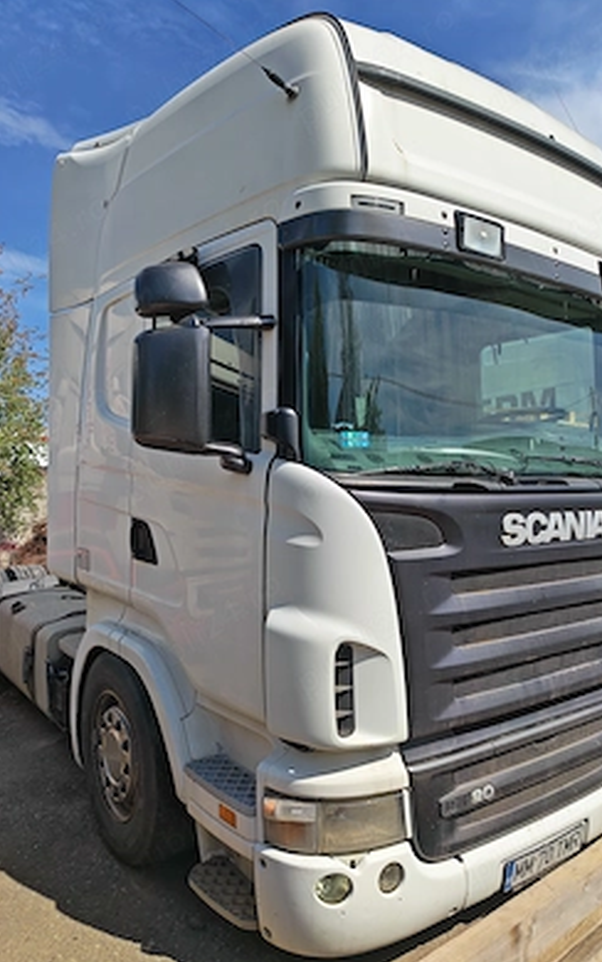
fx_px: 656
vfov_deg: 72.5
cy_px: 486
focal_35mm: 25
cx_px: 289
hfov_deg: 49.3
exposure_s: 1/4400
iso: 50
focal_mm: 5.4
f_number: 1.6
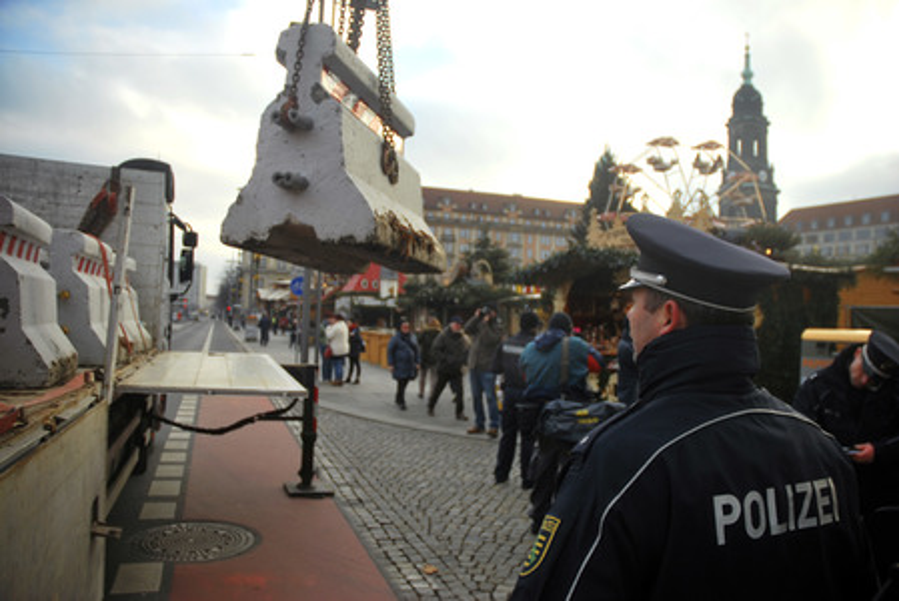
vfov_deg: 48.0
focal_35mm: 27
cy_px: 300
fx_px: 675
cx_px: 450
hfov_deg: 67.3
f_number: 4
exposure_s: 1/320
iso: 100
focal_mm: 18
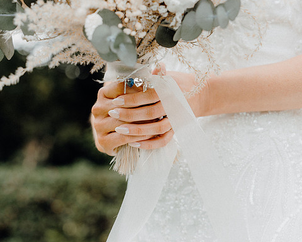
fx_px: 974
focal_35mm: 109
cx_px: 152
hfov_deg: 17.6
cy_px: 121
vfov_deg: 14.1
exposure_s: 1/160
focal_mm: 64
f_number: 3.5
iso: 125
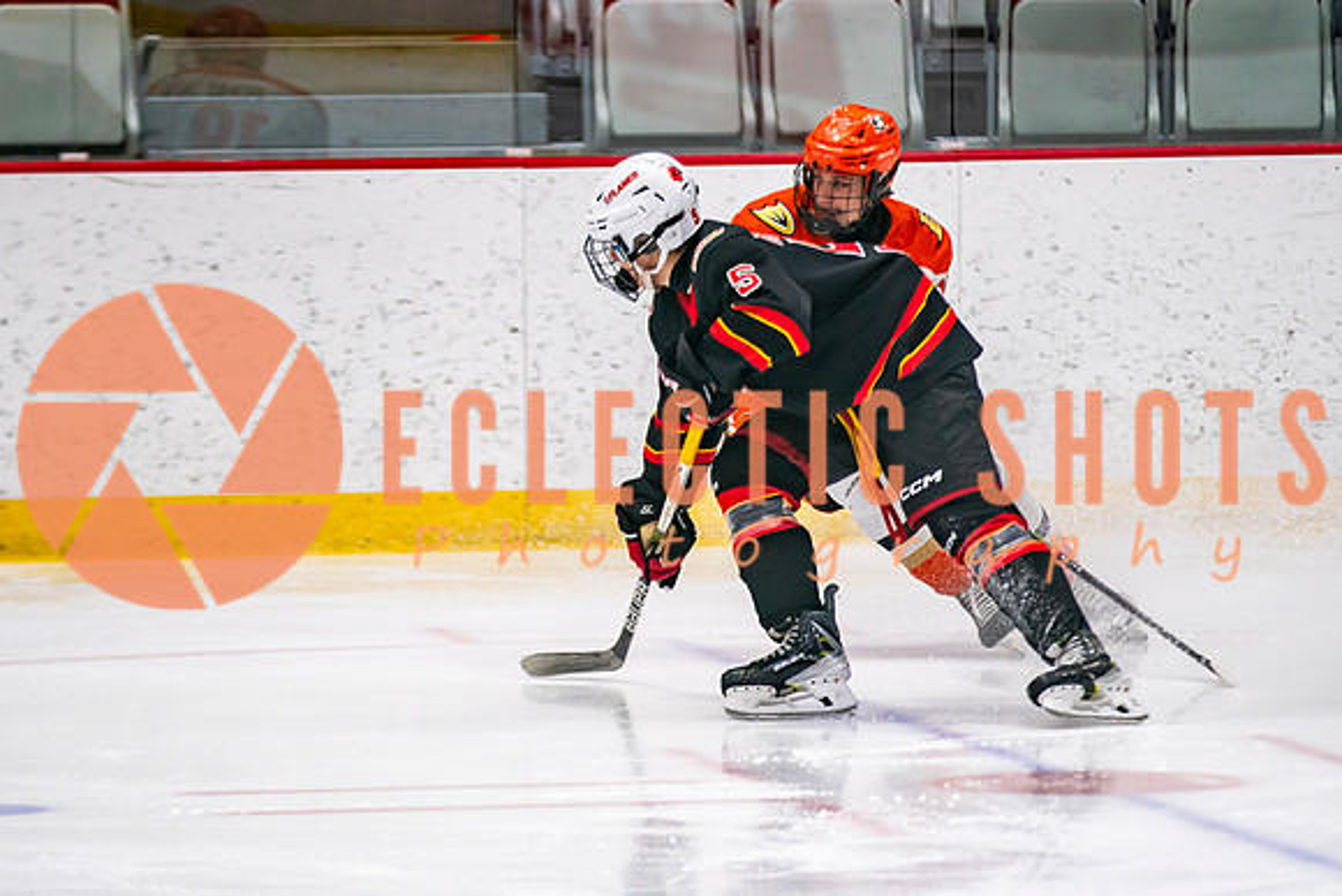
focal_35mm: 296
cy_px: 570
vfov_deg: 4.6
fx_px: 11044
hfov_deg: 7.0
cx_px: 635
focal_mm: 170
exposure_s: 1/640
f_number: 2.8
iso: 800
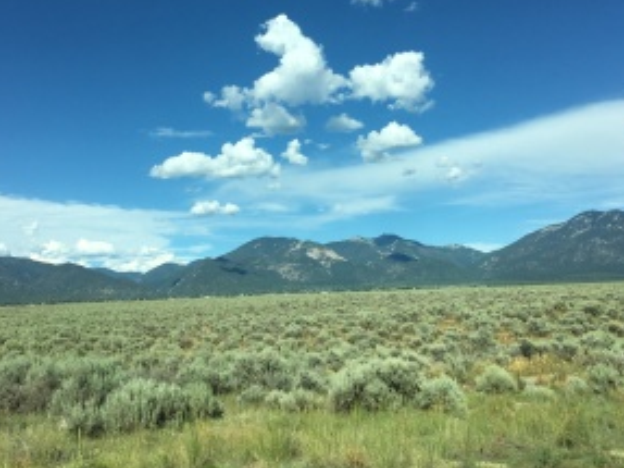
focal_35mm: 37
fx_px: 667
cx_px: 289
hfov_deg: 50.1
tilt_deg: +7.2
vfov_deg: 38.6
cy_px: 220
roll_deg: +4.7
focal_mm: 4.15
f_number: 2.2
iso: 25
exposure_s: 1/1972
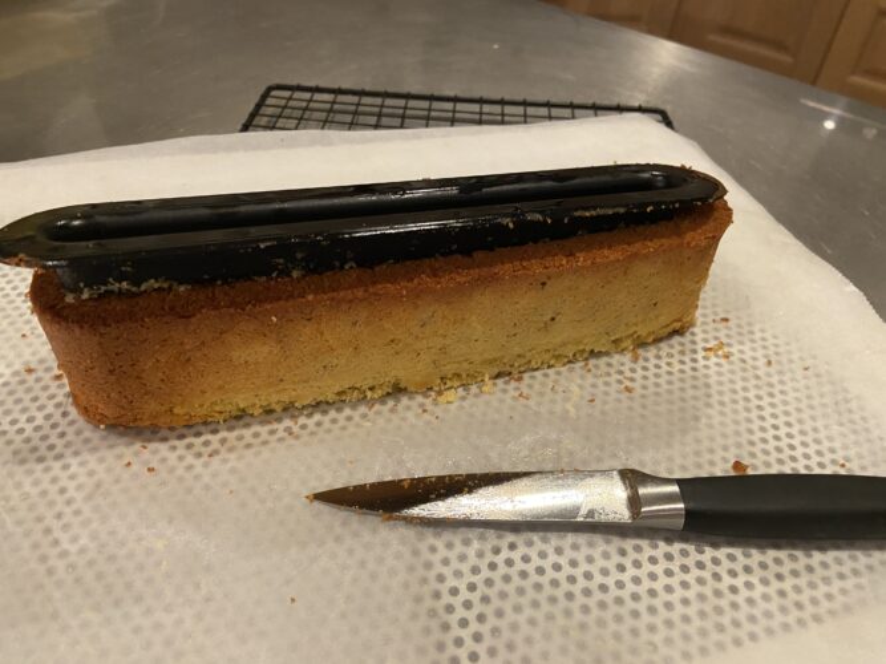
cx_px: 443
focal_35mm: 26
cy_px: 332
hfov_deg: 67.3
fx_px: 665
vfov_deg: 53.0
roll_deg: -3.4
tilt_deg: -43.5
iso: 400
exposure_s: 1/33
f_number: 1.8
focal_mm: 4.25
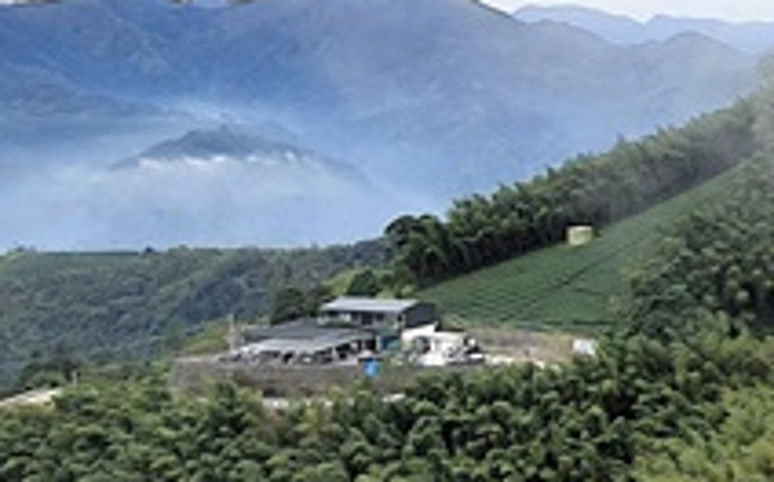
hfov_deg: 26.4
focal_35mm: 65
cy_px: 58
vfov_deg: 19.6
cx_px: 1030
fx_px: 1370
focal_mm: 1.74
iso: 50
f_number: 2.2
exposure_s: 1/572
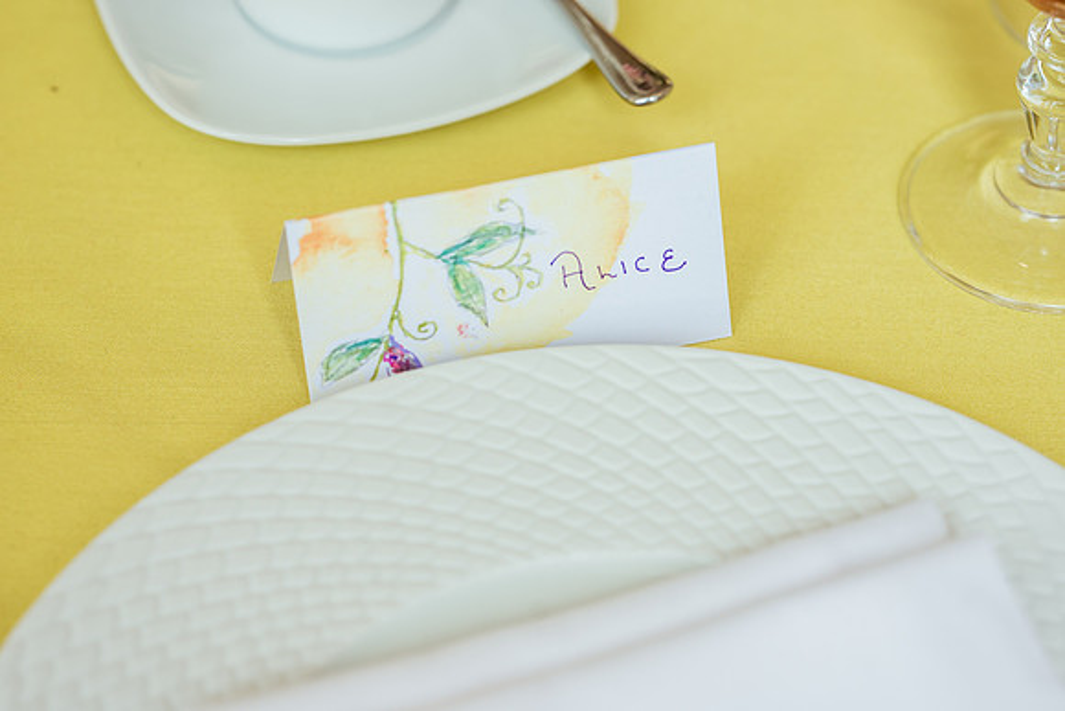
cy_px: 356
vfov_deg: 16.1
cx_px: 532
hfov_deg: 23.9
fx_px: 2519
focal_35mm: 85
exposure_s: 1/500
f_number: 4
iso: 320
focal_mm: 85
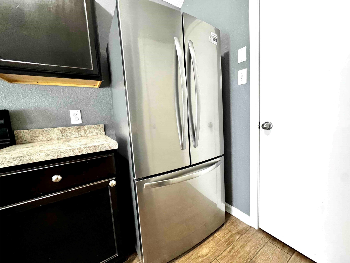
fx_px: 142
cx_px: 175
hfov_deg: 102.1
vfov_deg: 85.7
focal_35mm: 14
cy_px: 132
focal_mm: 2.22
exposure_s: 1/60
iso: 800
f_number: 2.2
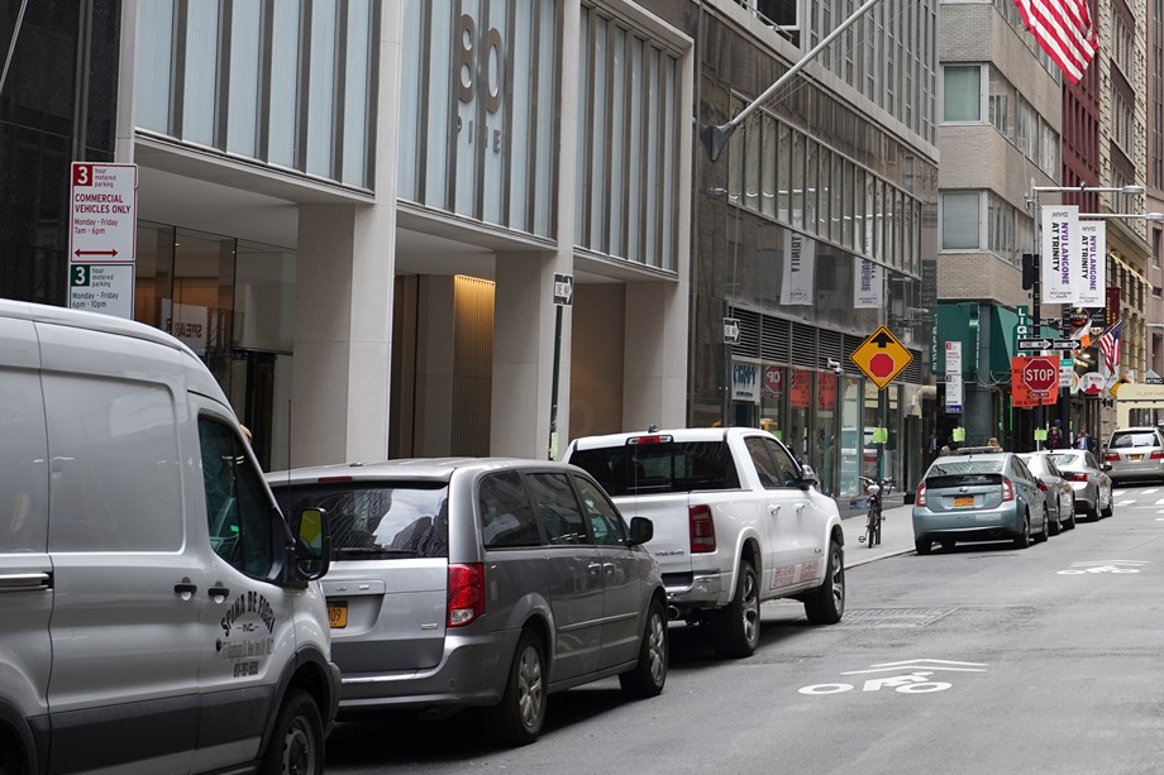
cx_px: 1240
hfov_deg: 22.2
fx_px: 2812
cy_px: 64
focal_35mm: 87
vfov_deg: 15.5
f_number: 5.6
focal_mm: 40
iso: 400
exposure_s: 1/100
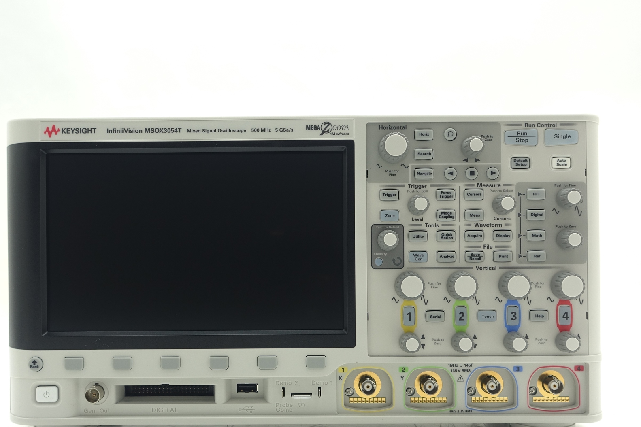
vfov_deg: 30.4
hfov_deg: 44.5
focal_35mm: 44
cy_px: 253
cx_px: 293
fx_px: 783
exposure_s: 1/15
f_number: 3.2
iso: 100
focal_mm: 12.48
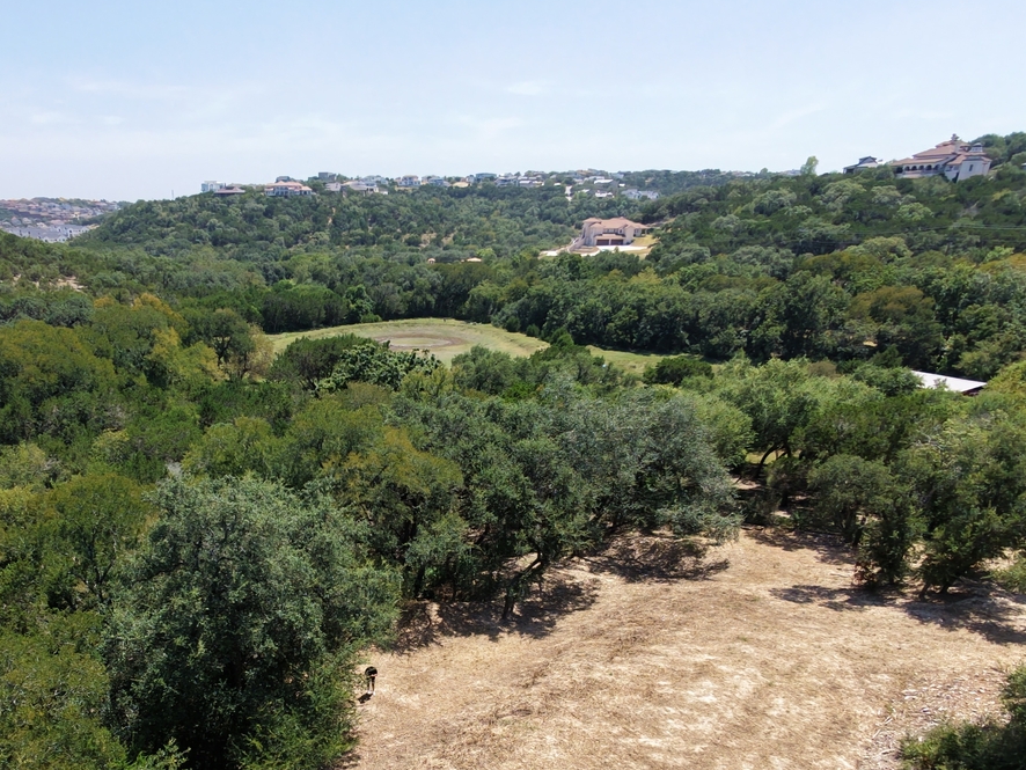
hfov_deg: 65.9
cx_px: 361
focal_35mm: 26
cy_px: 596
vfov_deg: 50.4
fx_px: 771
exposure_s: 1/640
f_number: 2.2
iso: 100
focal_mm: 3.05
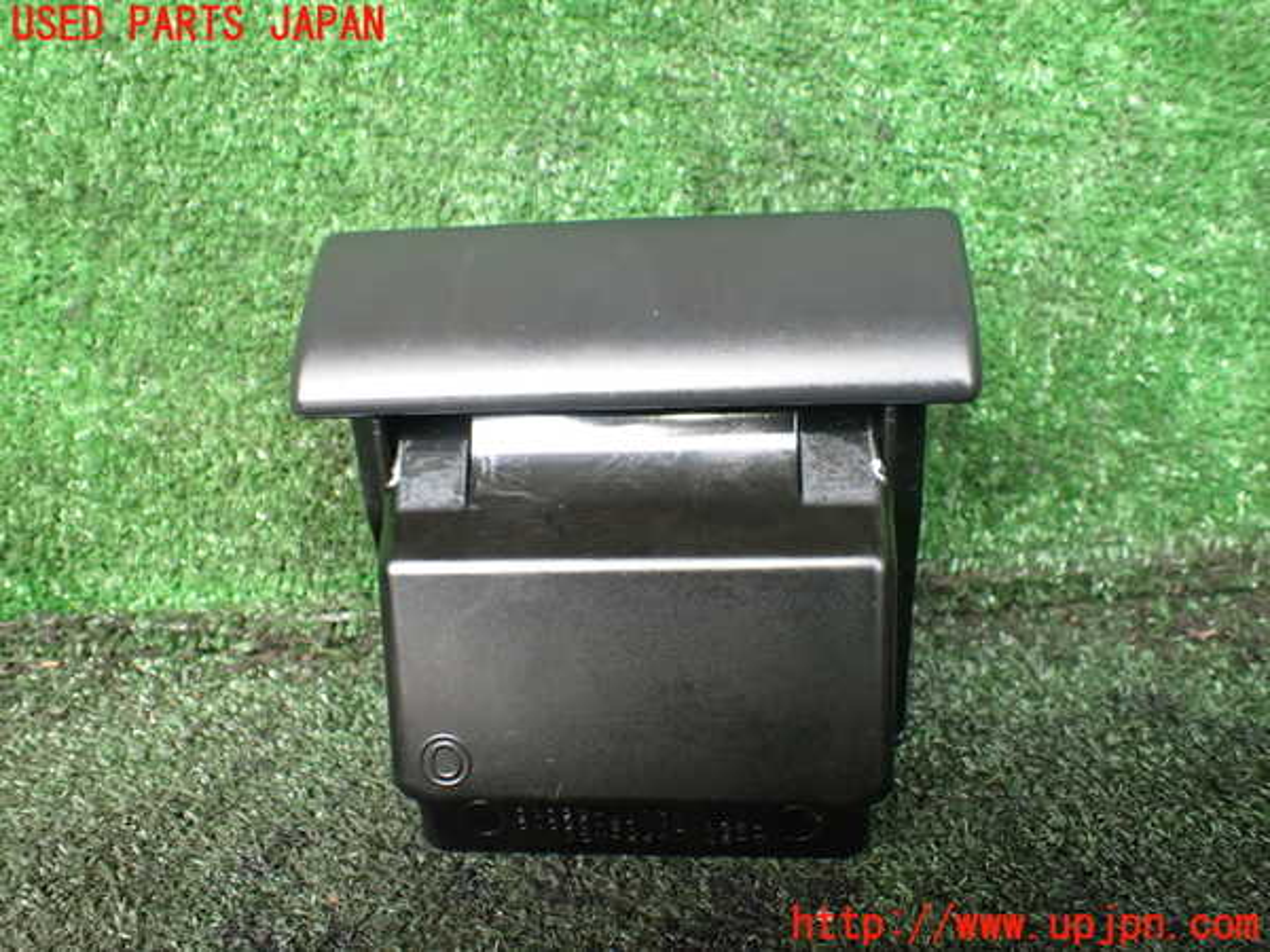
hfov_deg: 60.0
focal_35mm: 30
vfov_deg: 46.8
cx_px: 635
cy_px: 476
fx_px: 1101
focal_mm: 5.4
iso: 400
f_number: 2.3
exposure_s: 1/125
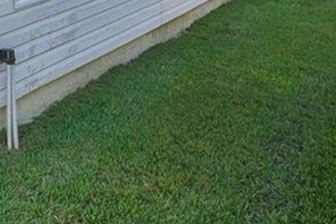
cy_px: -153
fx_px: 840
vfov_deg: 13.8
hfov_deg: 16.7
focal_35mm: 90
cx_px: -345
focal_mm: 17
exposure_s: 1/30
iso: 125
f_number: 18
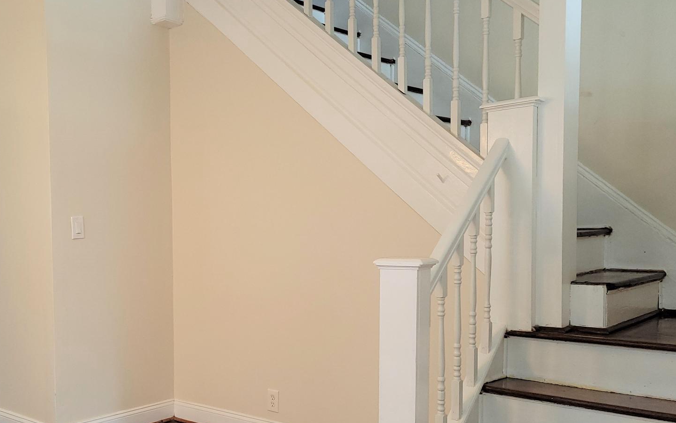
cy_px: 294
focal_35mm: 39
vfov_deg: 32.4
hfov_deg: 49.6
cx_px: 233
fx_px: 719
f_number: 1.8
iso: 125
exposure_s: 1/24
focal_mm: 5.4
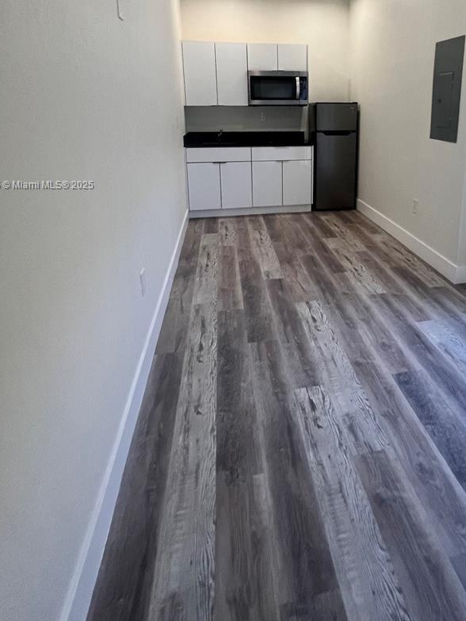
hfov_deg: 64.5
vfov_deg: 77.9
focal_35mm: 20
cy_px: 186
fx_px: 359
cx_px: 306
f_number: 1.8
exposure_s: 1/120
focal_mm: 1.57
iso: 200
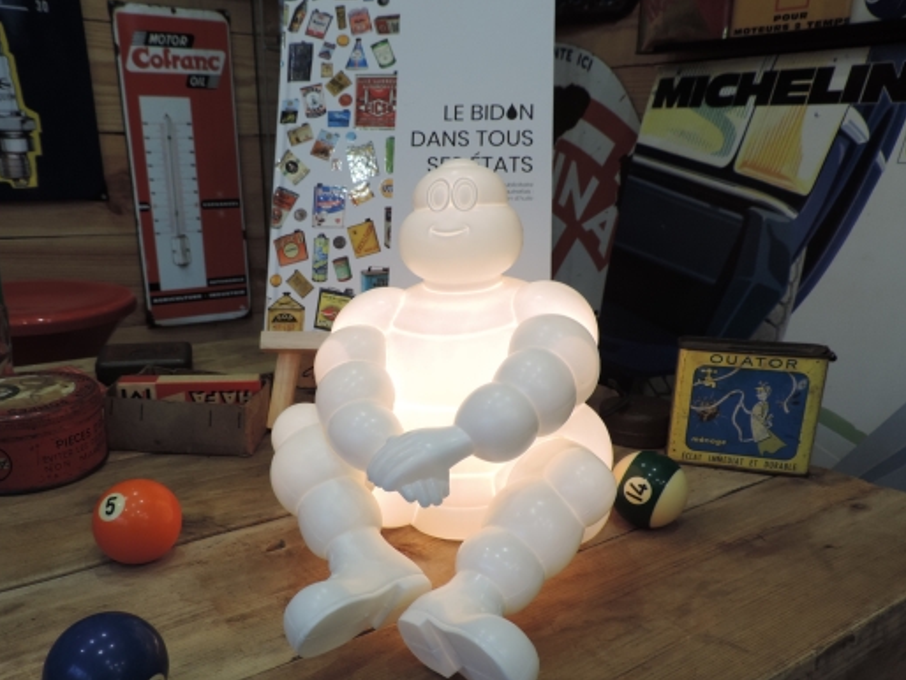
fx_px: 733
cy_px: 379
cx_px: 411
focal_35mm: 28
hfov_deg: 63.3
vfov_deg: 49.7
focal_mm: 4.3
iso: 125
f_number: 3
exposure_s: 1/30
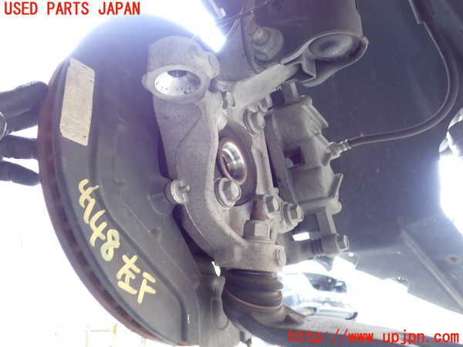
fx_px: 401
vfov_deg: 46.8
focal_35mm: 30
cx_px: 232
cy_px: 174
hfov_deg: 60.0
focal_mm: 5.4
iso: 200
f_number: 2.3
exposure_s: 1/40
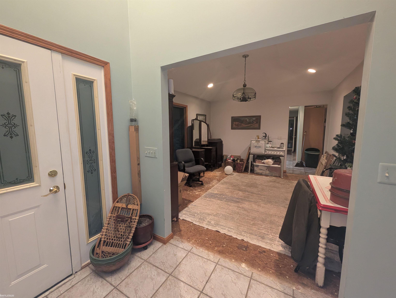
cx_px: 198
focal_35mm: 13
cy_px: 149
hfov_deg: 106.1
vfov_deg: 90.1
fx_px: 149
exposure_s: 1/24
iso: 409
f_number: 2.2
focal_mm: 1.95
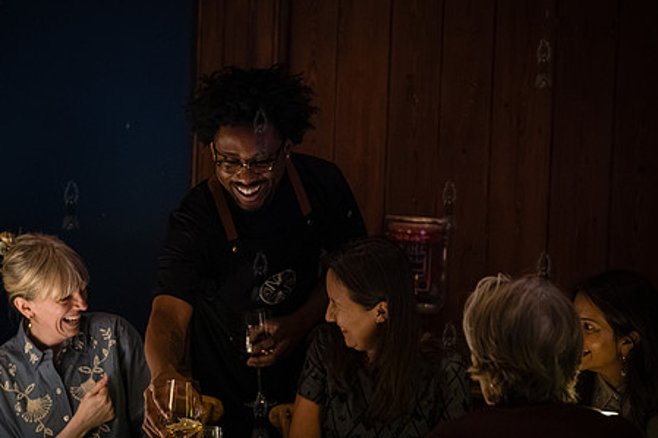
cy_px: 275
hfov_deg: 19.3
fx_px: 1937
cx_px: 259
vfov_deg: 12.9
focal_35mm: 106
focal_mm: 82
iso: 12800
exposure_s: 1/160
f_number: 2.8
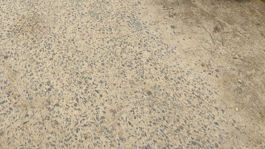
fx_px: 288
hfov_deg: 49.2
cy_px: -49
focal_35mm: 41
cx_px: 111
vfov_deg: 24.8
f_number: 1.89
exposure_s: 1/218
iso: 50
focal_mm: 5.89
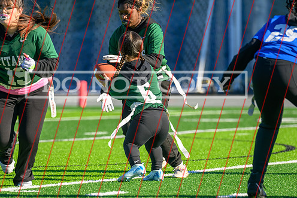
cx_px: 113
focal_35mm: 417
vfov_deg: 3.3
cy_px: 169
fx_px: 3441
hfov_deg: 4.9
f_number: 2.8
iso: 100
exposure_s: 1/1000
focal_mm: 200
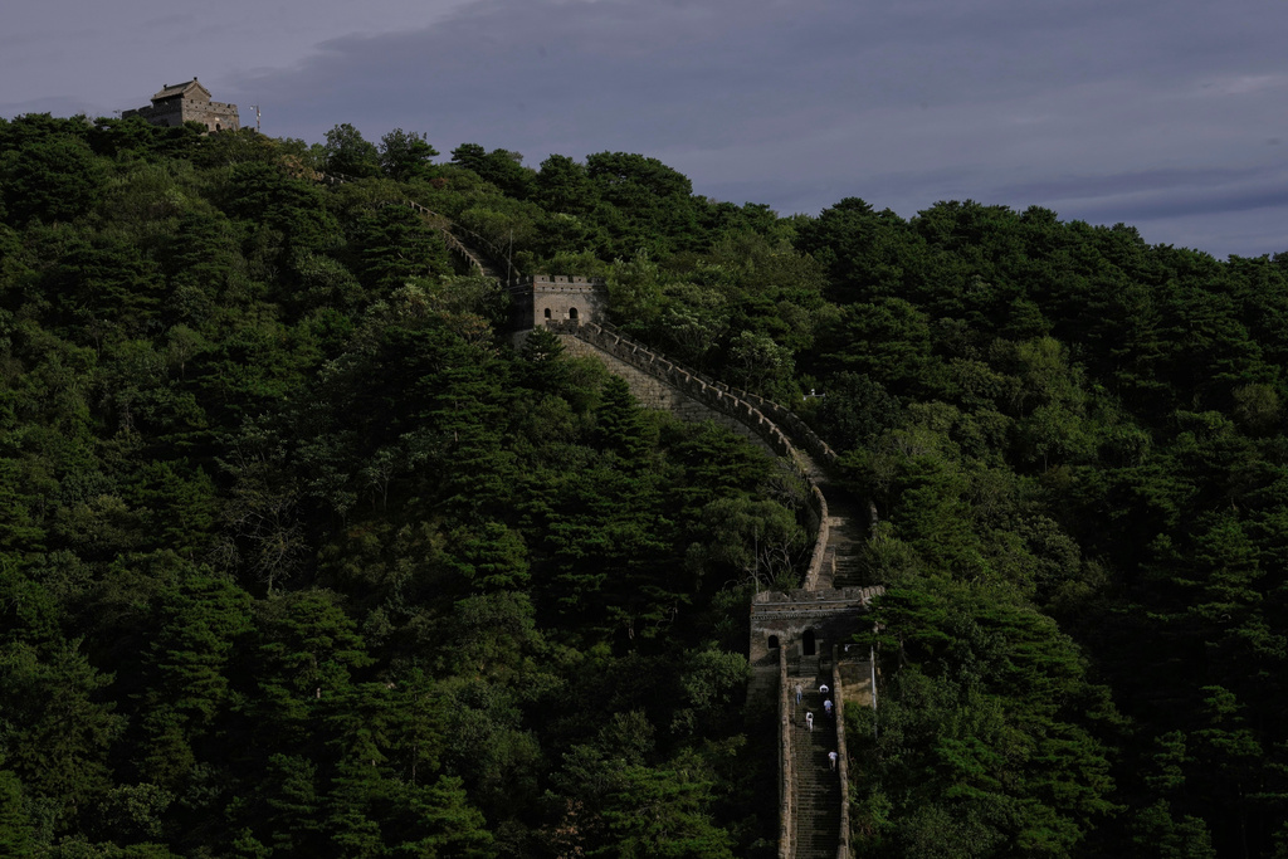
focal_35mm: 70
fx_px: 2505
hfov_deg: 28.8
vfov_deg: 19.5
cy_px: 430
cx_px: 644
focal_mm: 70
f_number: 16
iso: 320
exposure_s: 1/400
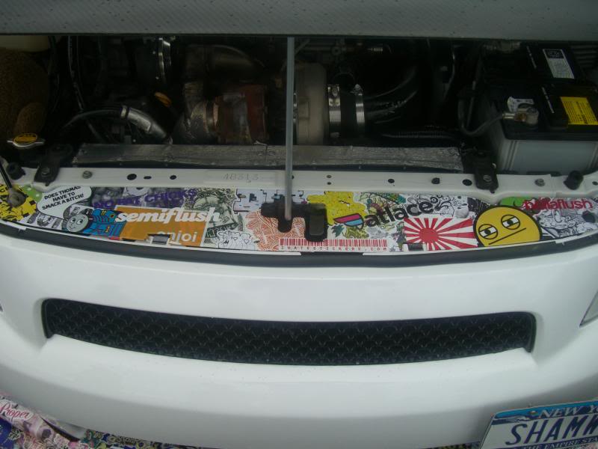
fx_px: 656
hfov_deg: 49.0
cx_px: 299
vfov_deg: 37.7
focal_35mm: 38
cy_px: 224
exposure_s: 1/125
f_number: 2.8
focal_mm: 7.9
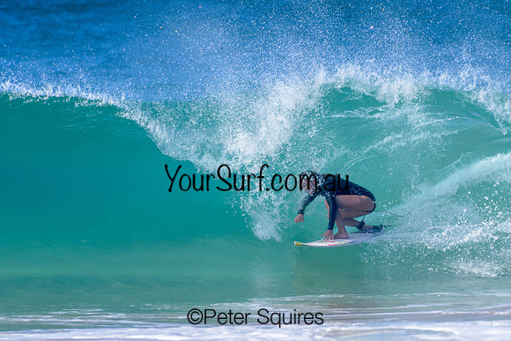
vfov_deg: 1.4
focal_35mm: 1000
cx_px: 256
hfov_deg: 2.1
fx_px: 14197
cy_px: 170
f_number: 11
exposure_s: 1/2000
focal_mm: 1000
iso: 1250
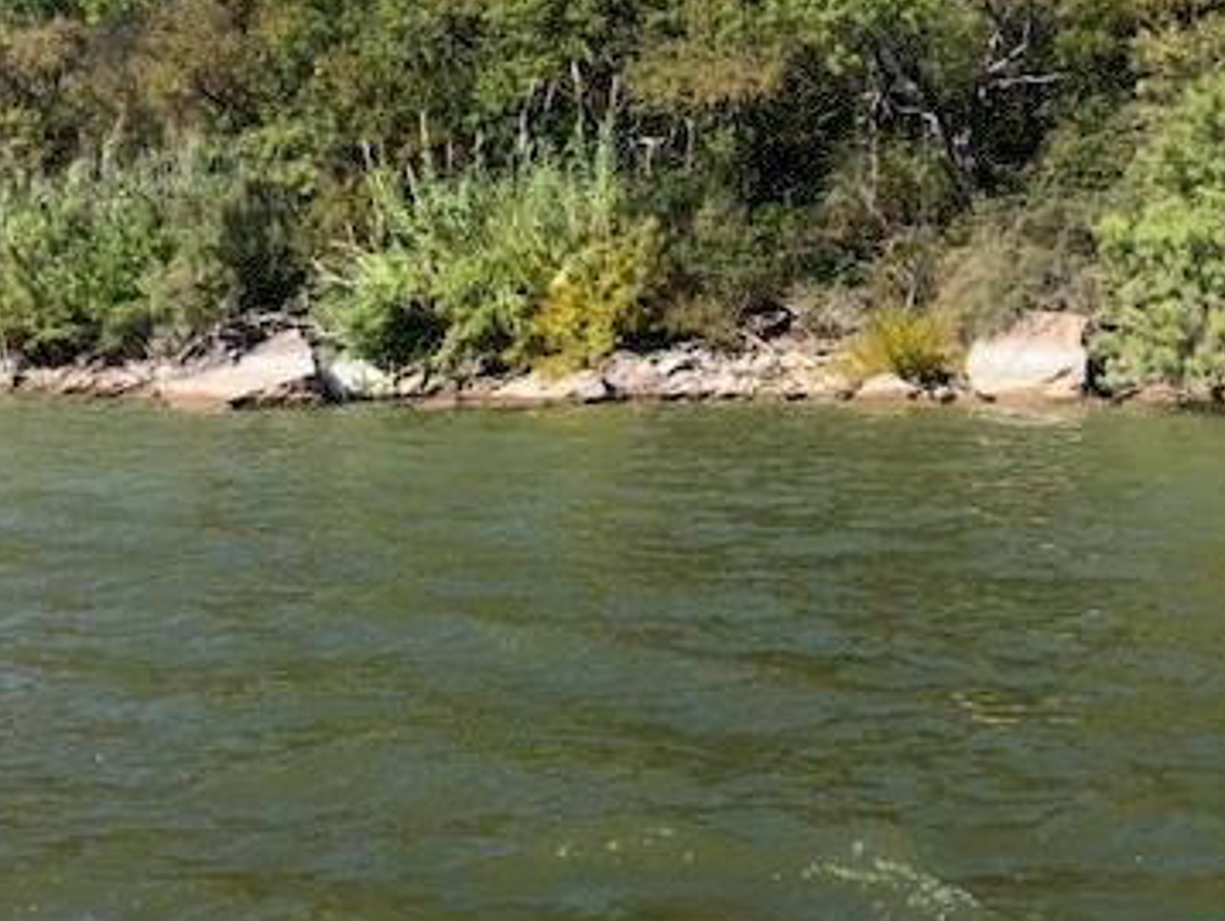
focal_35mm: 50
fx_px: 1771
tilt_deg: -4.1
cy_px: 363
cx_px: 643
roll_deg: +1.0
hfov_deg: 38.2
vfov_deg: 29.1
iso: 20
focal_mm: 3.99
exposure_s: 1/1104
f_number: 1.8
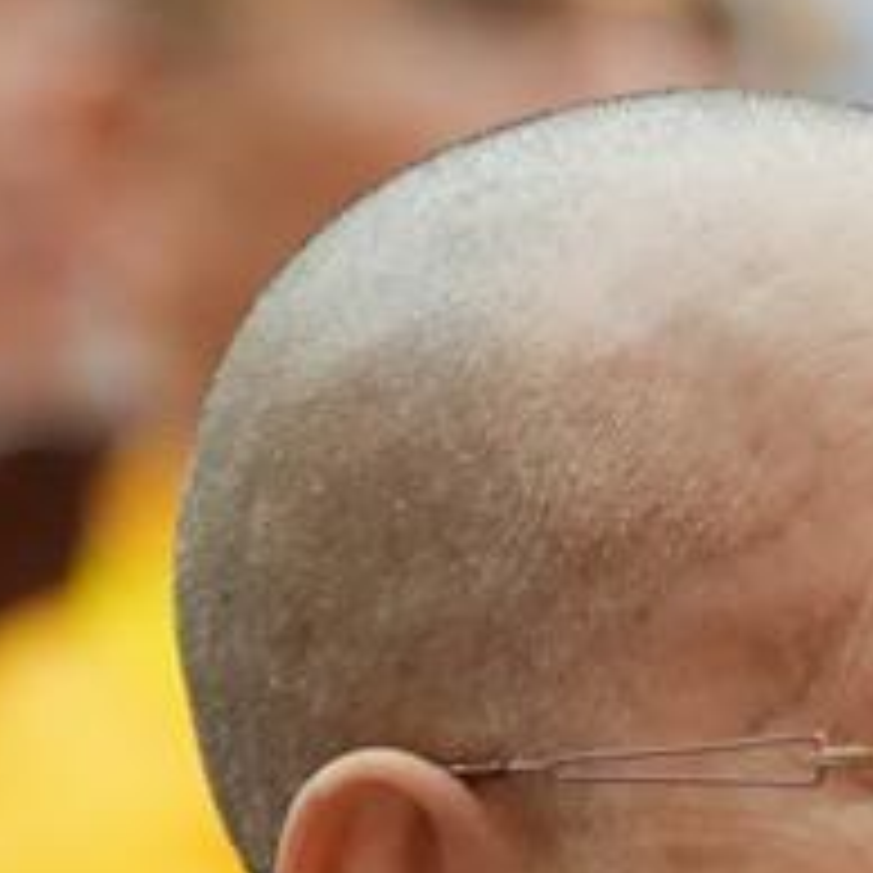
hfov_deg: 1.8
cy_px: 1314
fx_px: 27848
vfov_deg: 1.8
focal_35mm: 976
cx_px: 1350
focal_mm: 124
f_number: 2.8
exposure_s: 1/200
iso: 2500
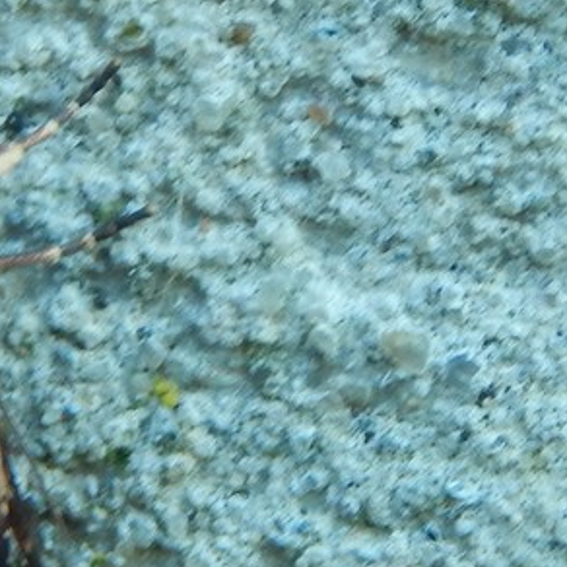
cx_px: -106
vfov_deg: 5.2
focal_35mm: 338
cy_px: 394
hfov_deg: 5.2
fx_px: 6264
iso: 125
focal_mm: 23.4
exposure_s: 1/50
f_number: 4.8
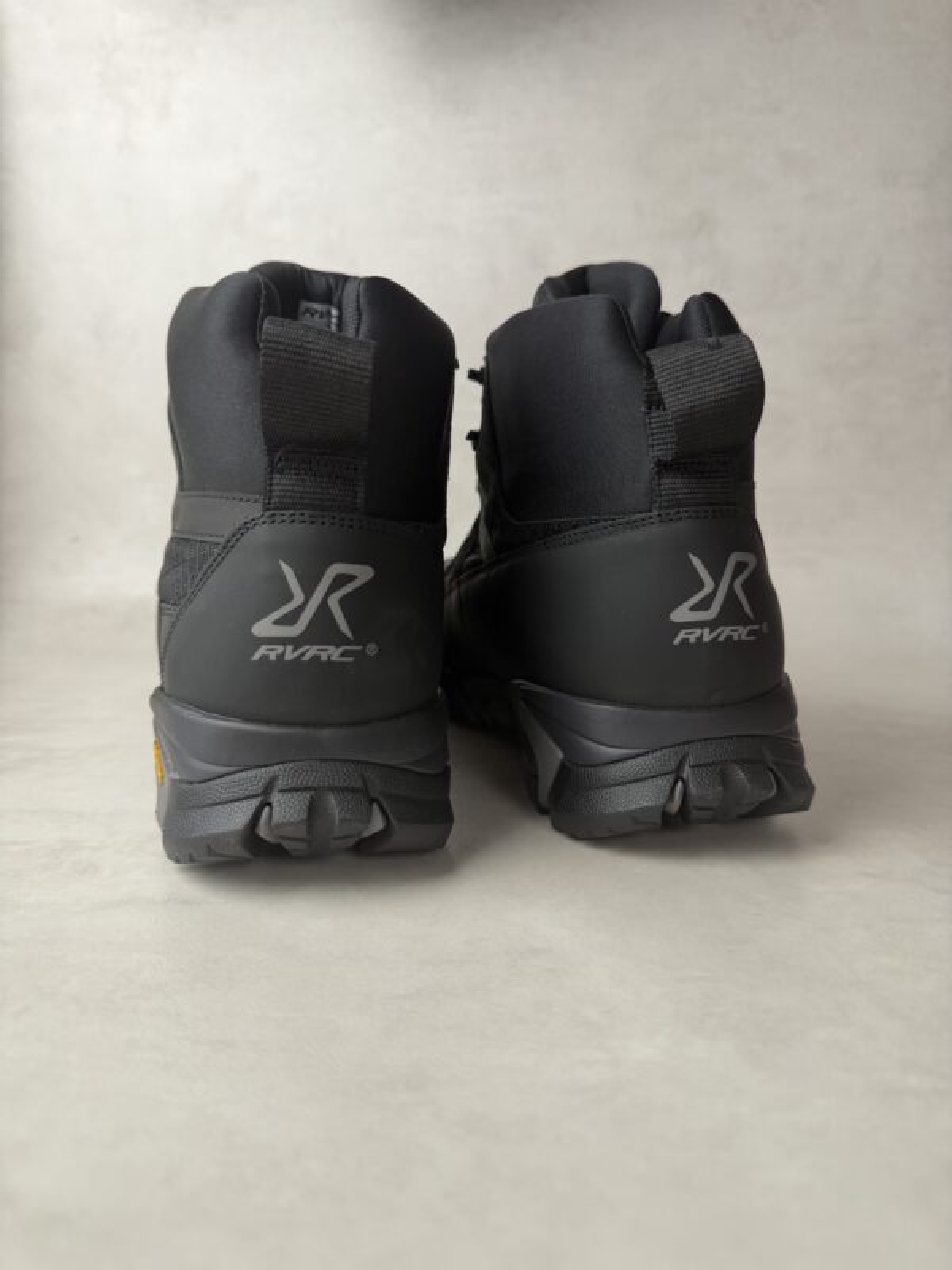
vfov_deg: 71.6
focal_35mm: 24
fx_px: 880
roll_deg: -0.5
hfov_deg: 56.8
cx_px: 476
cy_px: 635
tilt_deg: -8.9
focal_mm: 6.76
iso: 160
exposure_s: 1/100
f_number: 1.78
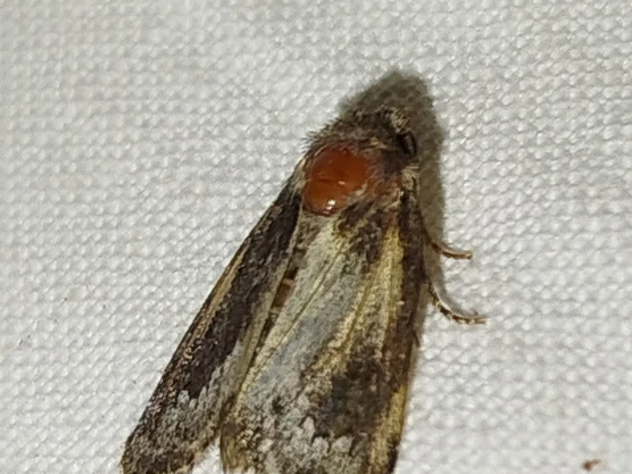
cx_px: 317
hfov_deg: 13.6
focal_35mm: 145
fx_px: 2648
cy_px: 312
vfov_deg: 10.2
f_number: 1.7
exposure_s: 1/50
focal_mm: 5.31
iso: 64
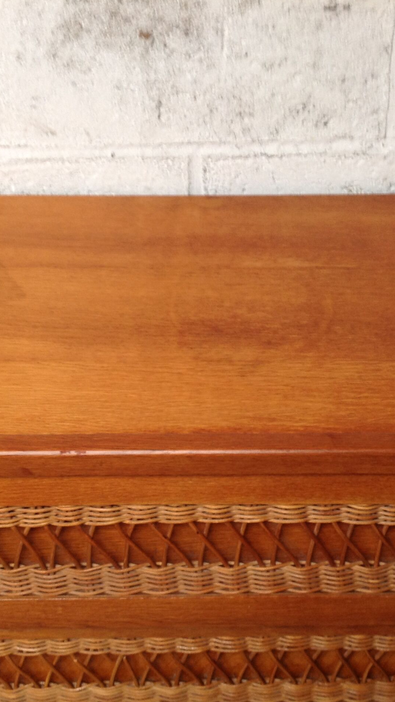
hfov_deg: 23.0
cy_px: 355
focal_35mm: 52
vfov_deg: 39.9
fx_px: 968
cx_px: 247
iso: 80
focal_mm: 4.28
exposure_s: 1/15
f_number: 2.4
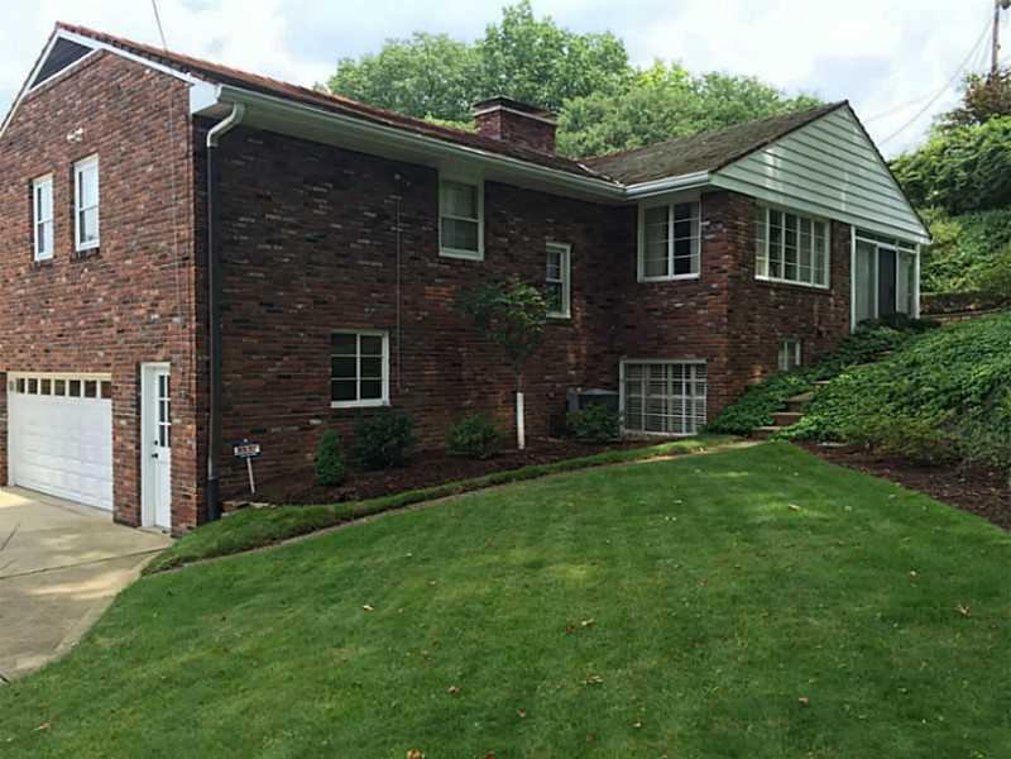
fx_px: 847
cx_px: 506
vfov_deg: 48.2
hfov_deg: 61.7
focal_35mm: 29
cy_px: 380
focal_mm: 4.15
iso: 32
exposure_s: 1/399
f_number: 2.2
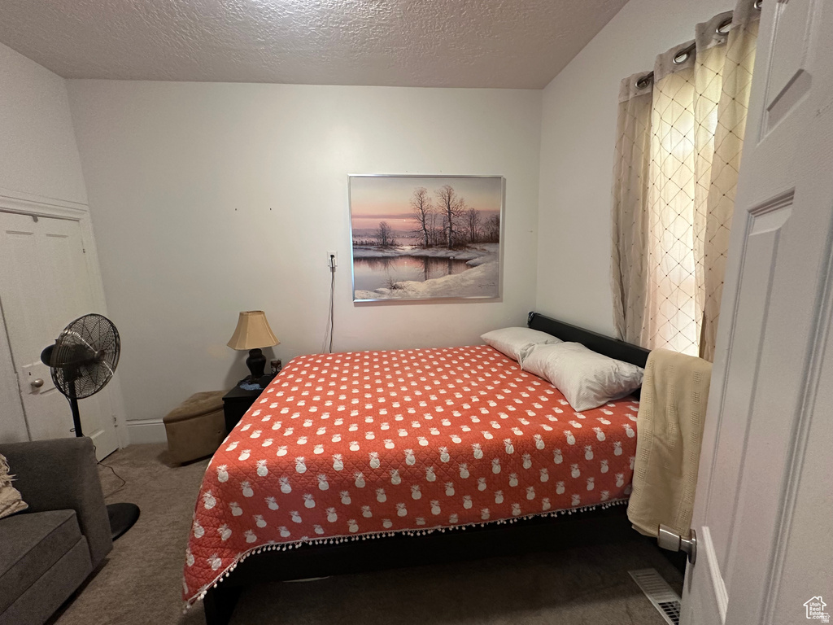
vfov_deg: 85.7
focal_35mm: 14
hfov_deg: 102.1
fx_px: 337
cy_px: 312
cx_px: 416
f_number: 2.2
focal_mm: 2.22
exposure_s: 1/60
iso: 250
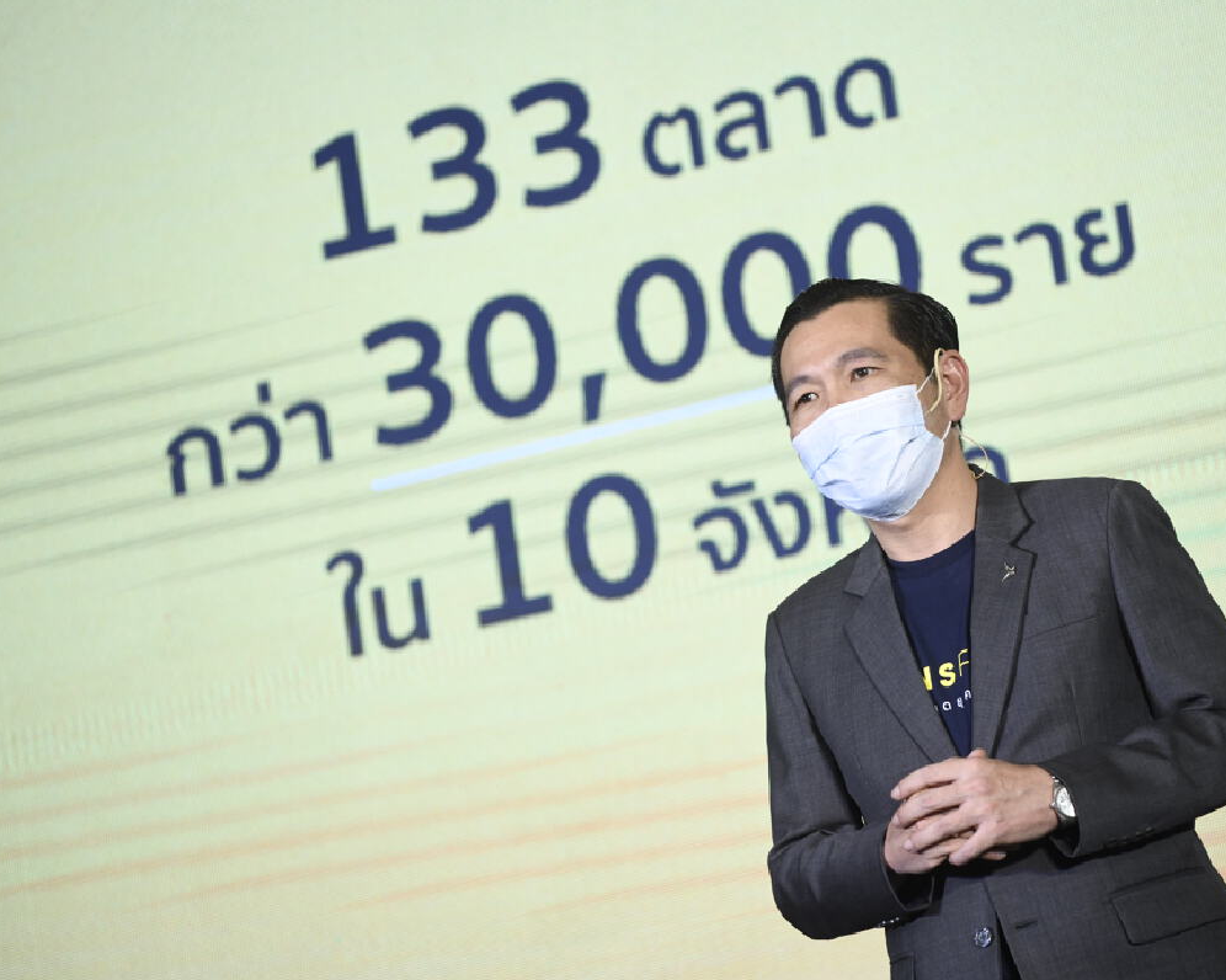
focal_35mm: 181
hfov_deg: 10.7
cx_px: 713
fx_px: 6565
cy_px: 489
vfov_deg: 8.5
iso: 800
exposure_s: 1/160
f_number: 4
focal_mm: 160
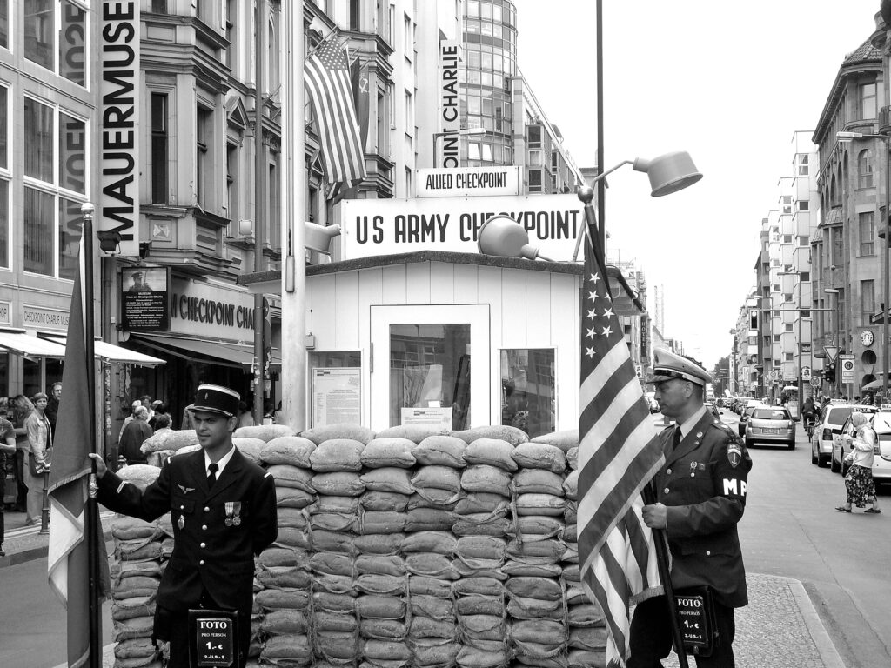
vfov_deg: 21.6
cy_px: 334
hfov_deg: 28.6
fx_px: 1750
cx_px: 446
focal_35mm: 68
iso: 80
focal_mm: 11.2
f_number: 4.3
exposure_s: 1/250
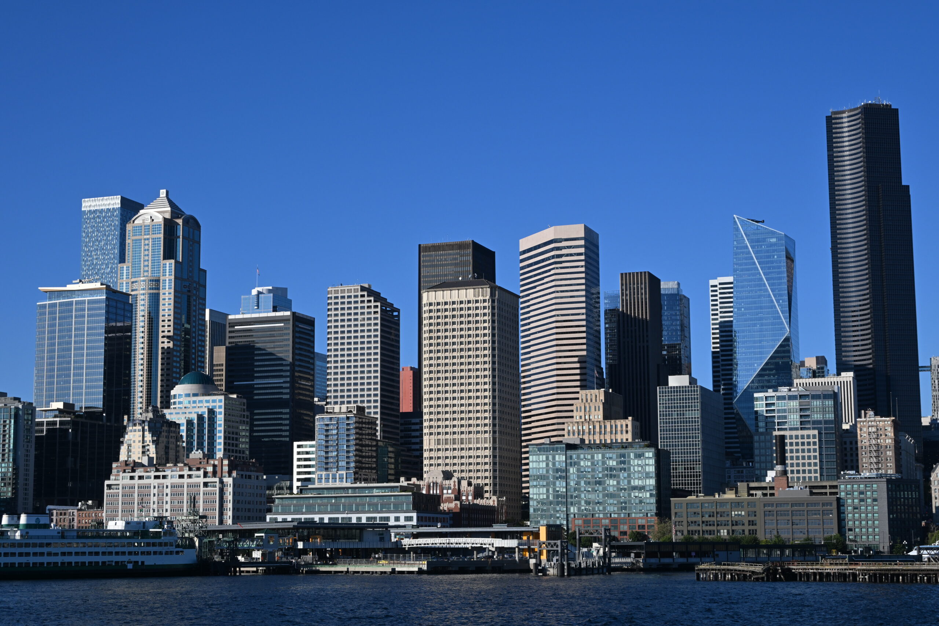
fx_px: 1487
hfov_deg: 35.1
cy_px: 313
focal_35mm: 57
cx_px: 470
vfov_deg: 23.8
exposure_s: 1/500
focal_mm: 38
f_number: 8
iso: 100
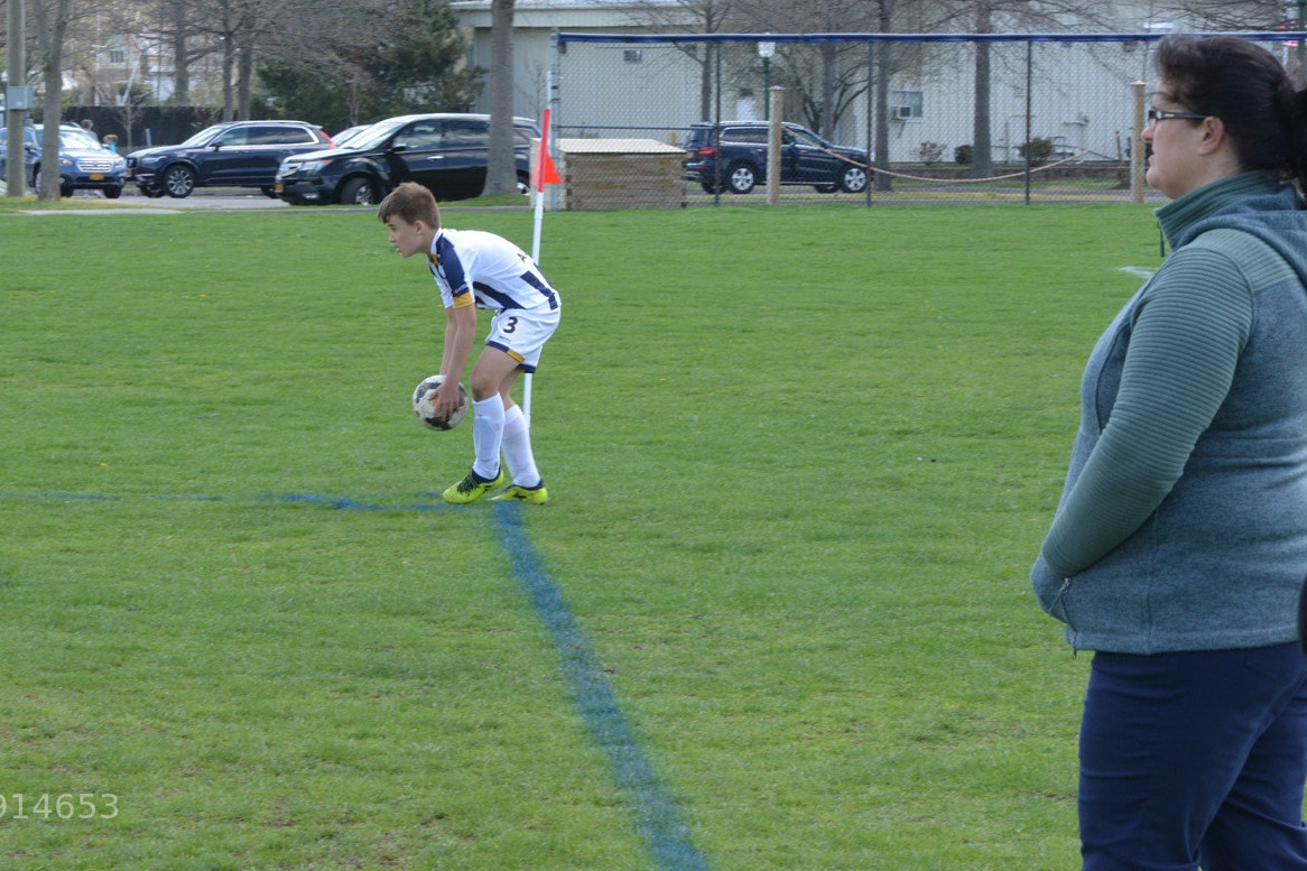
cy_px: 296
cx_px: 429
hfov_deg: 10.3
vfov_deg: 6.9
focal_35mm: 199
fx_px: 7223
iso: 1000
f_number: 22
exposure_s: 1/80
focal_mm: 145
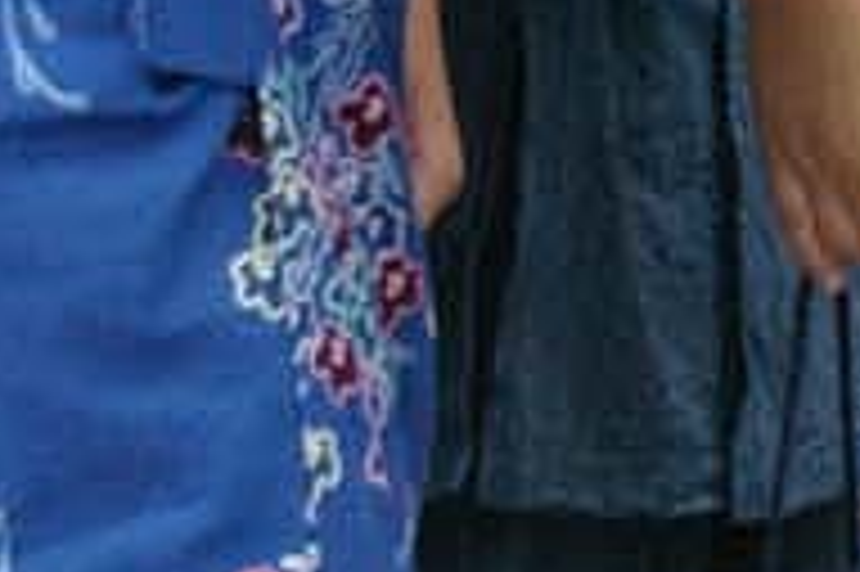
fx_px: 17756
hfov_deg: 2.7
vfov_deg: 1.8
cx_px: 2792
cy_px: -1299
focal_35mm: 744
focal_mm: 63
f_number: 4.5
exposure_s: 1/125
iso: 800
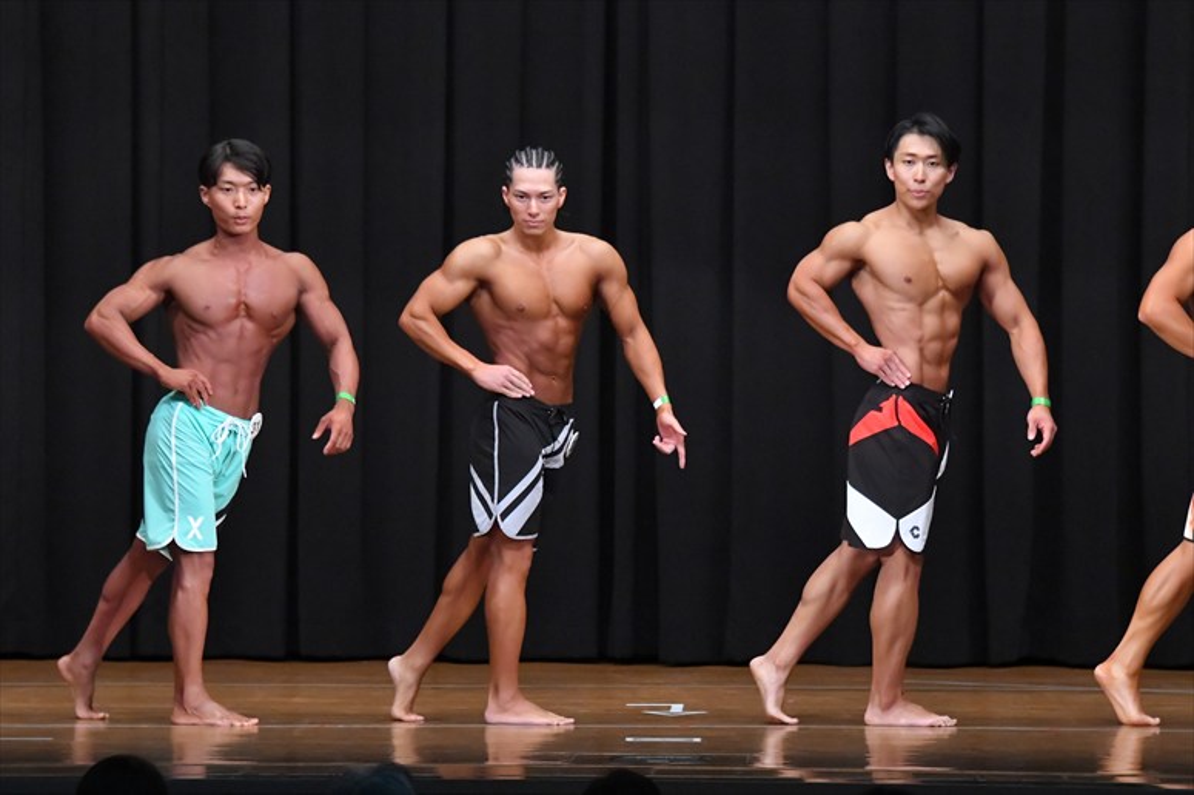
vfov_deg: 6.8
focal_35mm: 202
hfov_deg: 10.2
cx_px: 597
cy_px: 398
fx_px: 6696
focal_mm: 135
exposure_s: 1/400
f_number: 5.6
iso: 8000
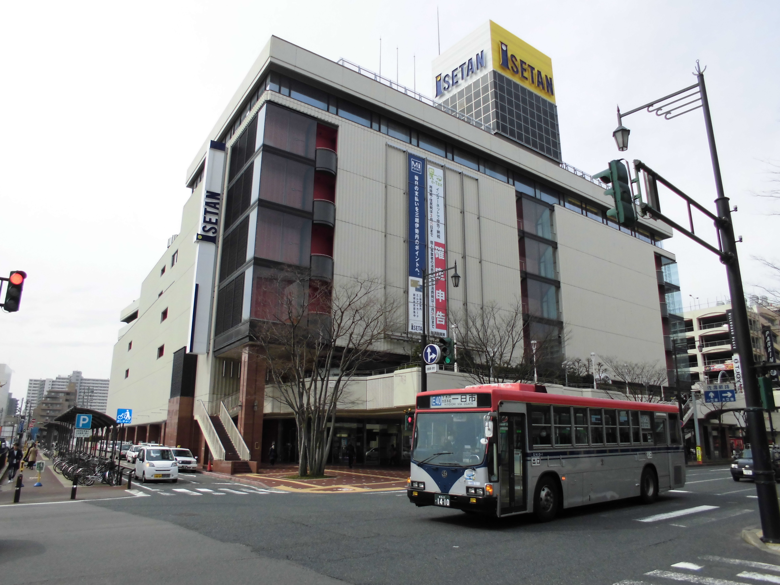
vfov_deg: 53.1
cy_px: 292
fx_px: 586
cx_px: 390
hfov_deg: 67.3
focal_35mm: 26
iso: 100
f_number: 3.5
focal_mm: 4.6
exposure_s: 1/640
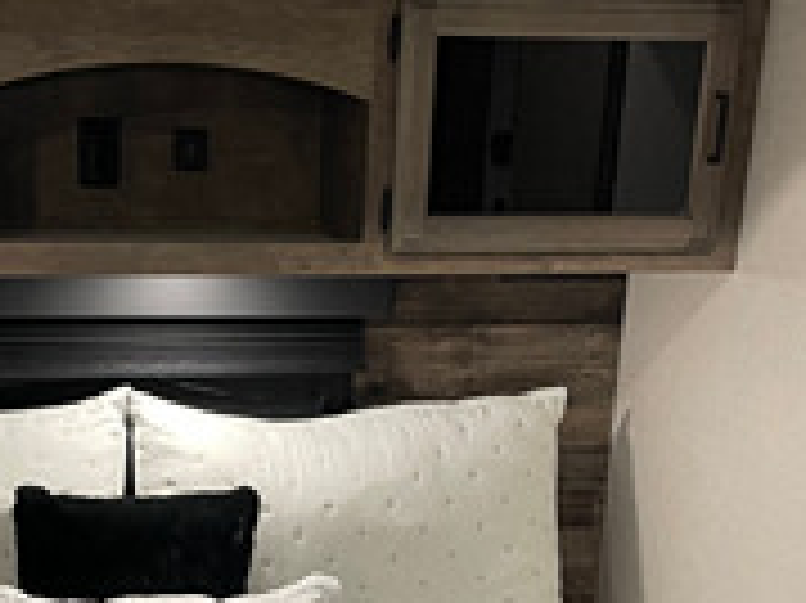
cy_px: 495
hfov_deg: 32.8
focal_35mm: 58
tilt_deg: -17.7
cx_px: 239
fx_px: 1350
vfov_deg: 24.7
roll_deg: -1.7
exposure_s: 1/60
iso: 160
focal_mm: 5.1
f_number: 1.6
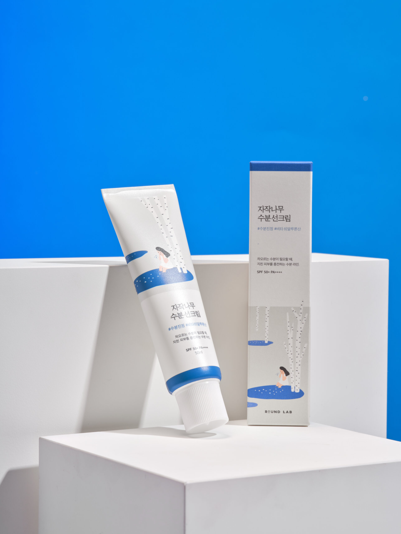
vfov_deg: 20.7
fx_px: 1467
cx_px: 200
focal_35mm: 95
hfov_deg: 15.6
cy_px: 267
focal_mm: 120
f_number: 22
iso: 500
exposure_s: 1/125
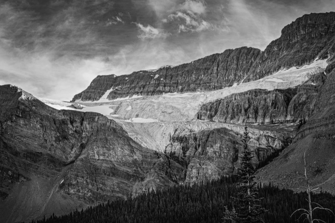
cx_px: 168
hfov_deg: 28.8
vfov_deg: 19.5
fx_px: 651
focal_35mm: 70
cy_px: 112
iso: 400
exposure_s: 1/50
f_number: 22
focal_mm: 70
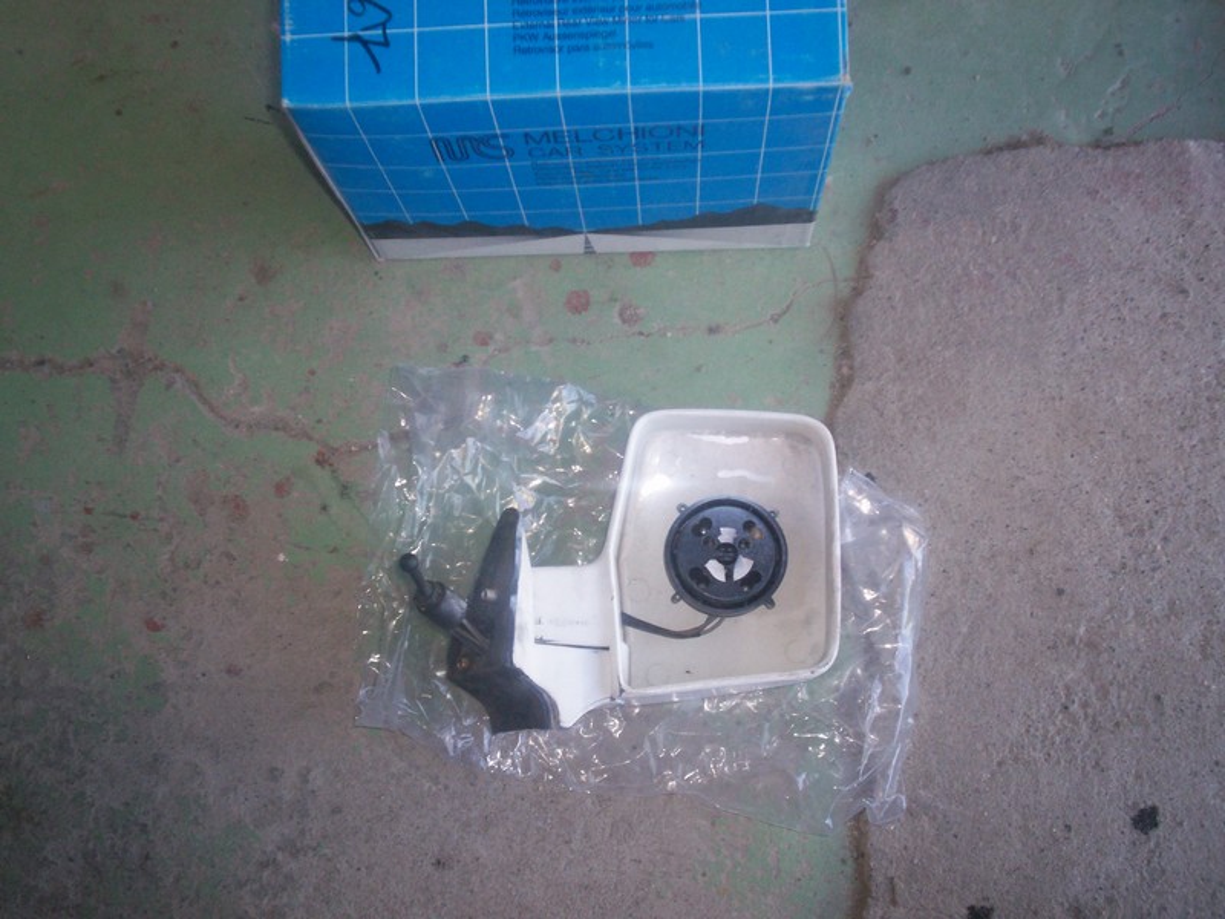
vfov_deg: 39.7
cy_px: 460
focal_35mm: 36
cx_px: 612
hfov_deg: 51.4
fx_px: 1274
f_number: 4.5
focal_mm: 5.9
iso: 140
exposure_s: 1/64
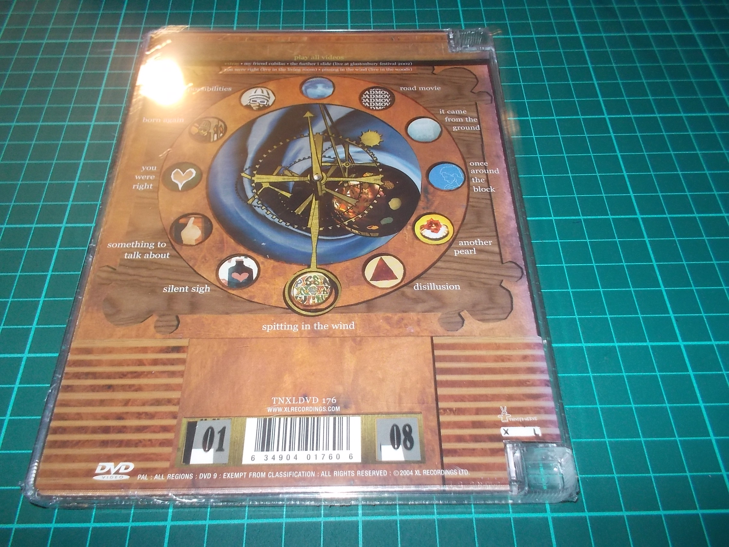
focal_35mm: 29
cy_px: 274
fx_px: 611
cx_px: 364
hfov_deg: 61.7
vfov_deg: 48.2
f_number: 3.3
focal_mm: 4.1
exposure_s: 1/30
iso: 200
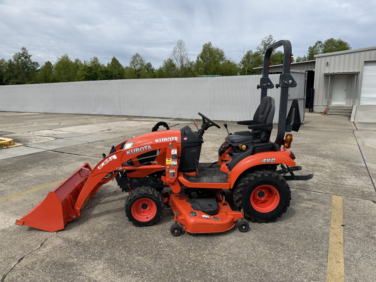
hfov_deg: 71.6
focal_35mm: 24
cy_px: 141
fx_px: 261
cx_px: 188
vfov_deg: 56.8
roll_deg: +0.6
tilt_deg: -9.6
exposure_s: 1/6173
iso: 80
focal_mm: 6.76
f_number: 1.78
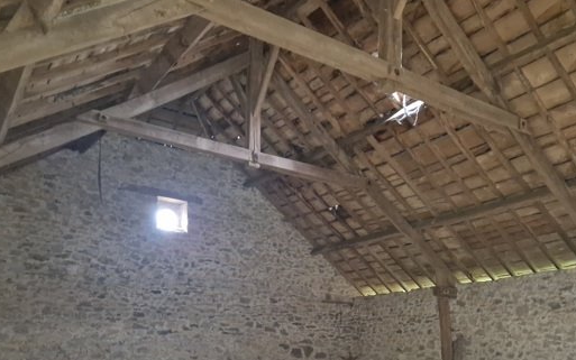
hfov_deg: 51.3
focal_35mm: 38
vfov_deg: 31.9
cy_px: 327
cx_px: 331
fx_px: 597
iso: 1250
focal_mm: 5.4
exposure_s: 1/13
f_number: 1.8
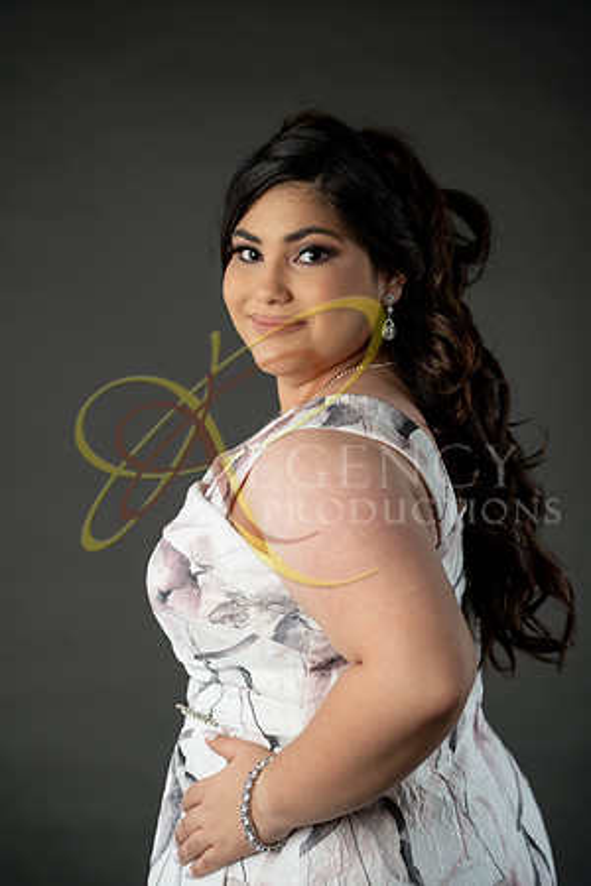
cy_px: 443
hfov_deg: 15.9
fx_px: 2118
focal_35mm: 86
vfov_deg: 23.6
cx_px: 296
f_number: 3.2
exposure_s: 1/250
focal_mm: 86
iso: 250
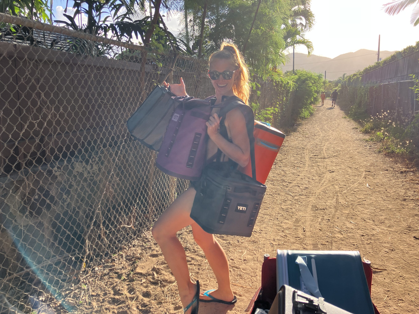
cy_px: 157
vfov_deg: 49.7
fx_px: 339
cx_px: 210
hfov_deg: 63.4
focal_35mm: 28
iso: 32
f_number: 1.8
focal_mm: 3.99
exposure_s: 1/592
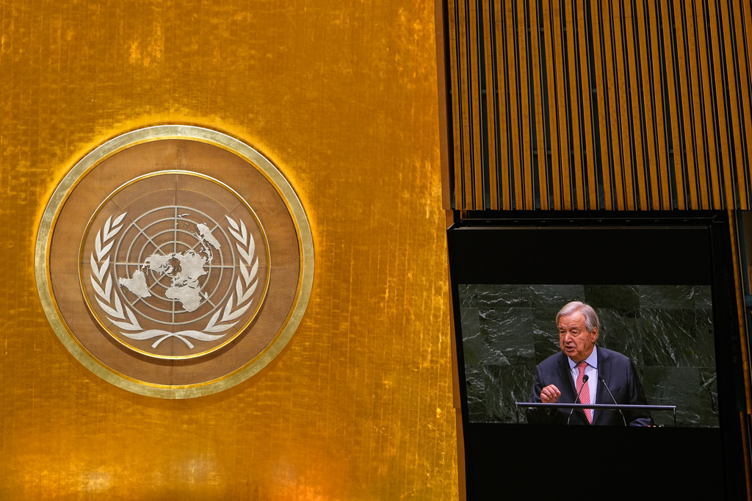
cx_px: 376
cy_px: 250
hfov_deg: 15.2
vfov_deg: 10.2
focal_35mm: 135
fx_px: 2819
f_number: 4
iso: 1600
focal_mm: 135
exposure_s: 1/125
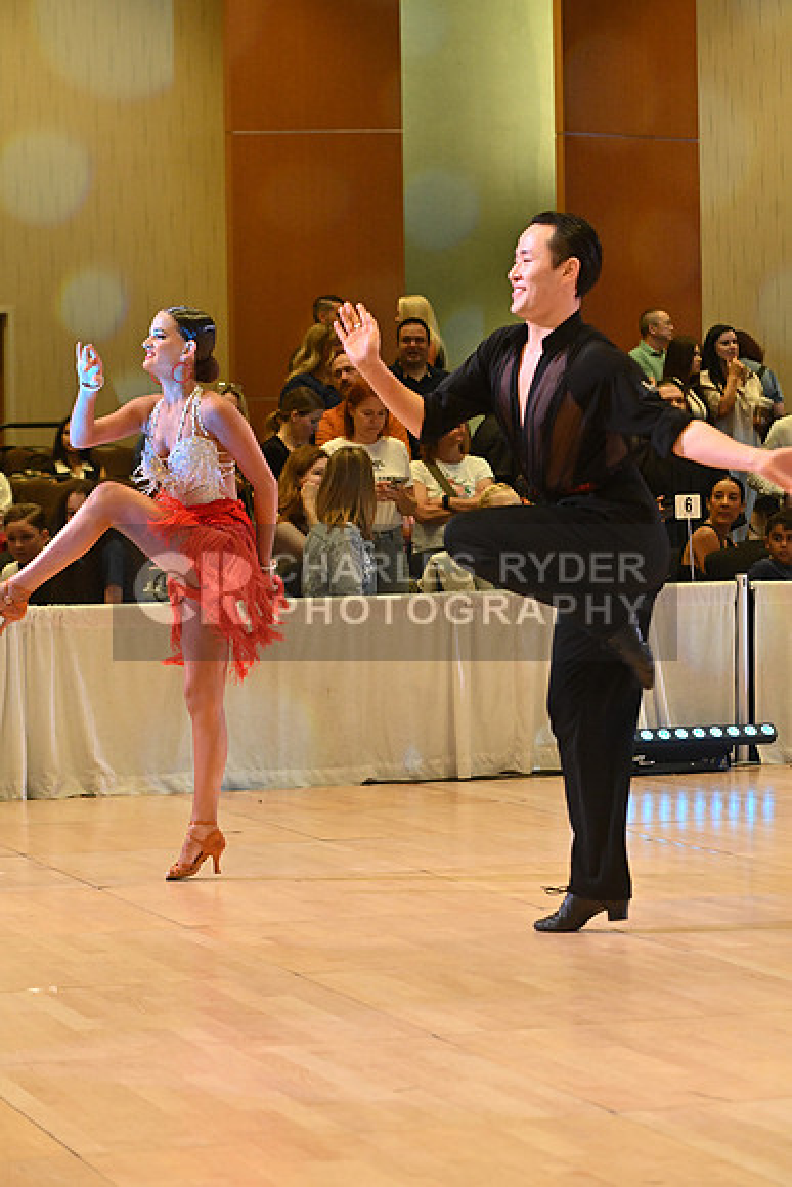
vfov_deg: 20.0
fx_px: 3364
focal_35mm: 102
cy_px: 594
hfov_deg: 13.4
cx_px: 396
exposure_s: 1/400
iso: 4000
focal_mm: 102
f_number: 5.6
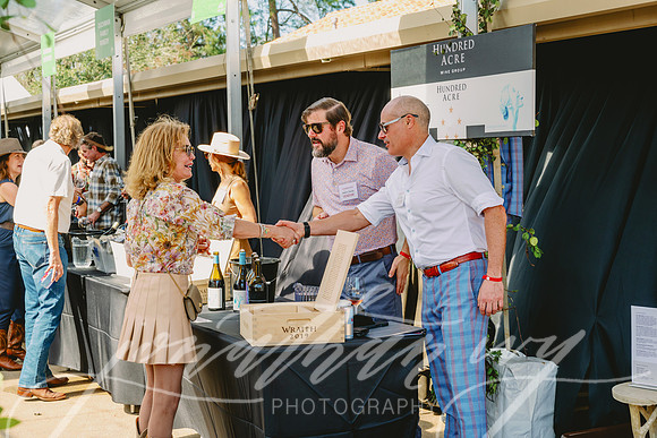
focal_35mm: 57
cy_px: 219
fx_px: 1040
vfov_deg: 23.8
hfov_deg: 35.0
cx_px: 328
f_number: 7.1
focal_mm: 57
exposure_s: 1/250
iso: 400
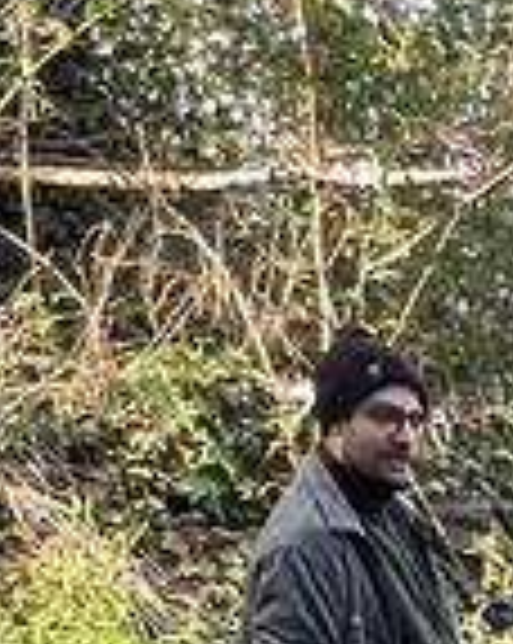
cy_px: 1243
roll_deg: +1.1
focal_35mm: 89
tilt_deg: -30.4
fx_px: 1693
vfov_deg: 16.8
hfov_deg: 15.4
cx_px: 855
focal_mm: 1.57
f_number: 1.8
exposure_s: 1/99
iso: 160
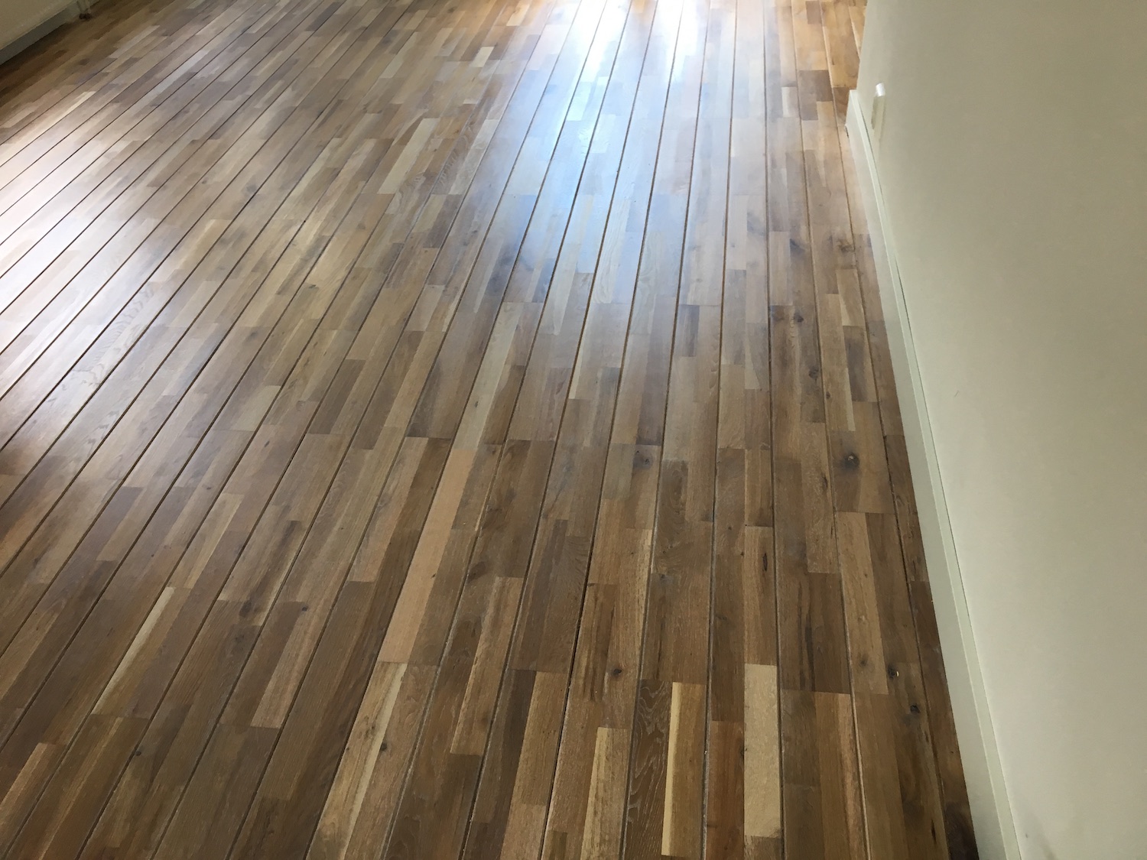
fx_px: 961
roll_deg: +6.3
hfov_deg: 61.7
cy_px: 430
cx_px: 574
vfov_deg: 48.2
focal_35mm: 29
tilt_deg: -40.7
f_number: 2.2
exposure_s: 1/33
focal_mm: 4.15
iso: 32
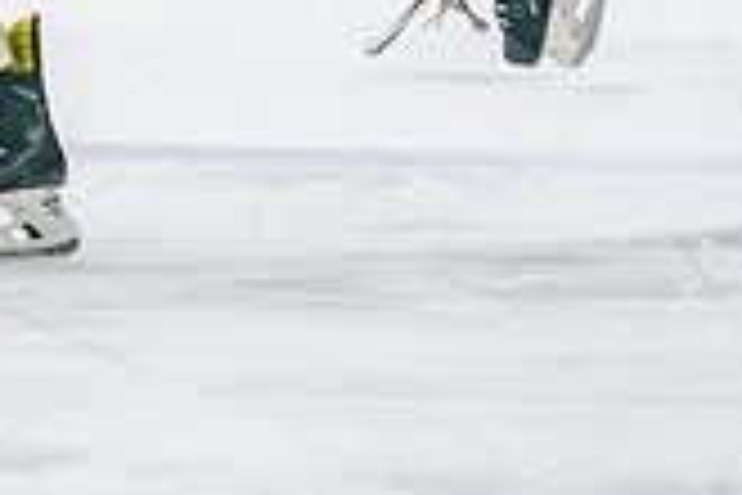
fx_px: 14056
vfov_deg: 2.0
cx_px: 43
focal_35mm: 682
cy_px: -430
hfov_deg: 3.0
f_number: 2.8
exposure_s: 1/640
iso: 2000
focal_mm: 142
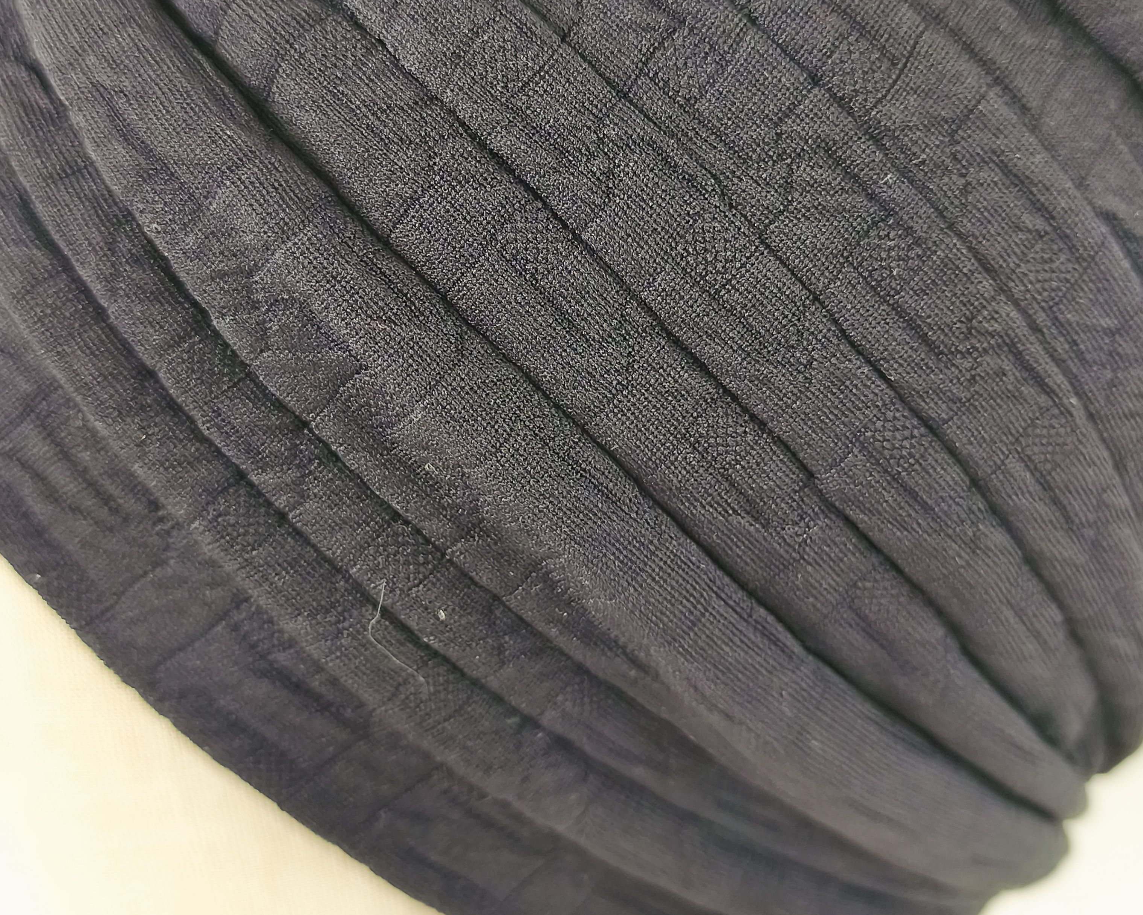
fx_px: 1421
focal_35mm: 42
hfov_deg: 43.8
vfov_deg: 35.5
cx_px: 570
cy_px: 344
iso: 80
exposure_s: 1/80
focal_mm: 6.14
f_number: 1.65
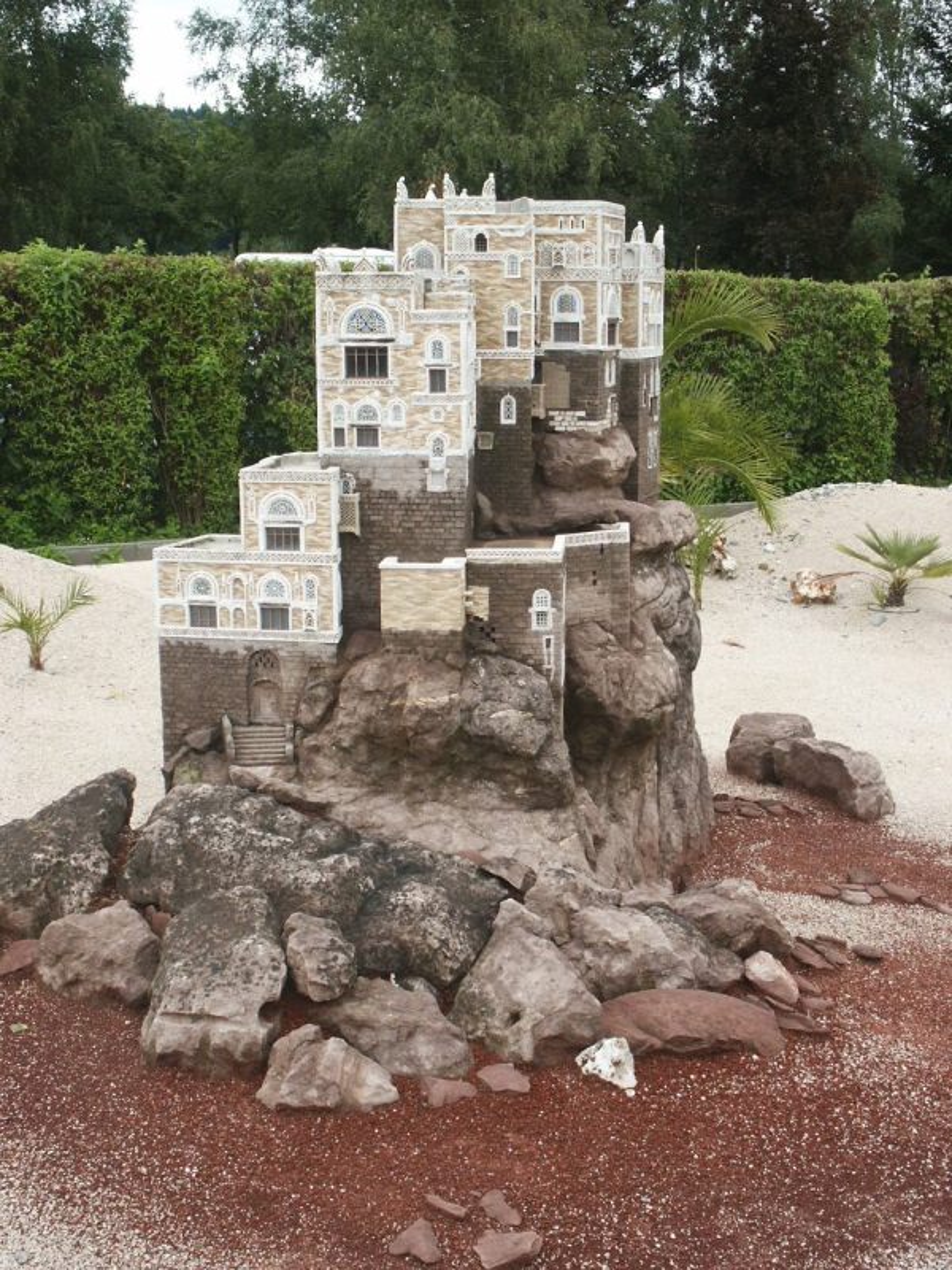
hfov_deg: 30.3
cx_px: 476
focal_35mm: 48
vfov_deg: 39.7
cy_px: 635
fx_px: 1760
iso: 64
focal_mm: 10
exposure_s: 1/60
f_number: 8
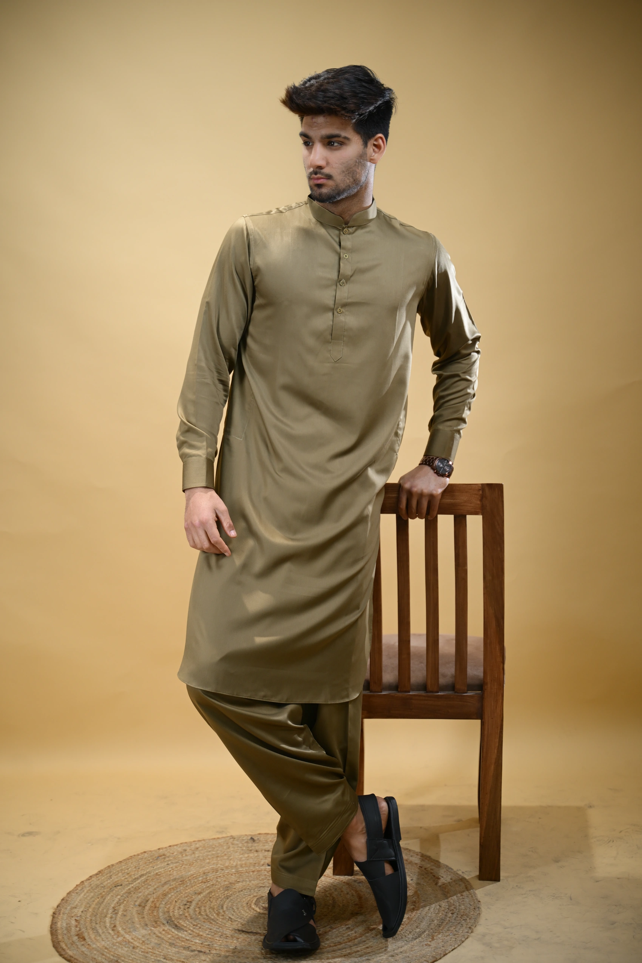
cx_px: 321
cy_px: 482
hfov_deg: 23.4
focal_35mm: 58
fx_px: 1551
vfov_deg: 34.5
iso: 400
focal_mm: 58
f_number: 2.8
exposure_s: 1/125
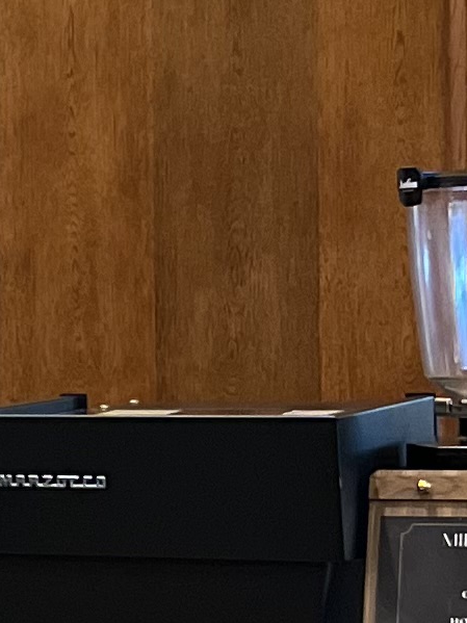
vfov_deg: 11.3
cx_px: -478
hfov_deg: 8.1
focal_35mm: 175
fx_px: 3149
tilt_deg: -2.9
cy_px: 391
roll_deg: +1.9
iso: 400
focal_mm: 5.7
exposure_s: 1/60
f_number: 1.5
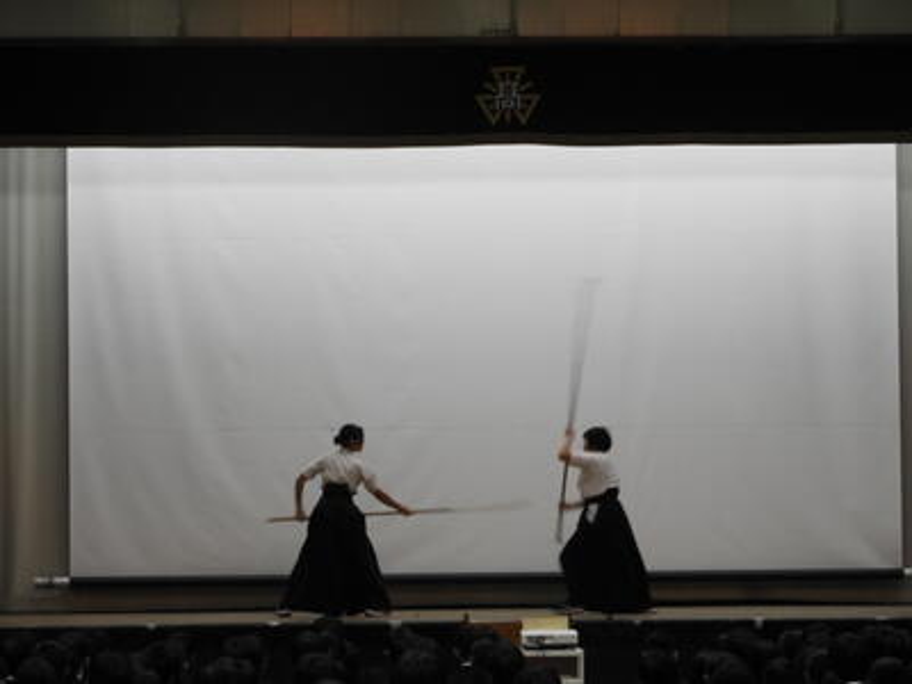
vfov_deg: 9.9
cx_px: 456
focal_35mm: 150
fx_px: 3952
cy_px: 342
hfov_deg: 13.2
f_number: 5.2
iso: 400
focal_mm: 26.9
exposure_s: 1/60
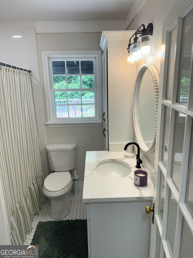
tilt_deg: -12.8
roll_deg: +1.2
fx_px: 178
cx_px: 96
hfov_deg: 56.8
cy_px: 129
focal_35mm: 24
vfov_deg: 71.6
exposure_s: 1/298
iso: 80
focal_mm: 6.76
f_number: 1.78
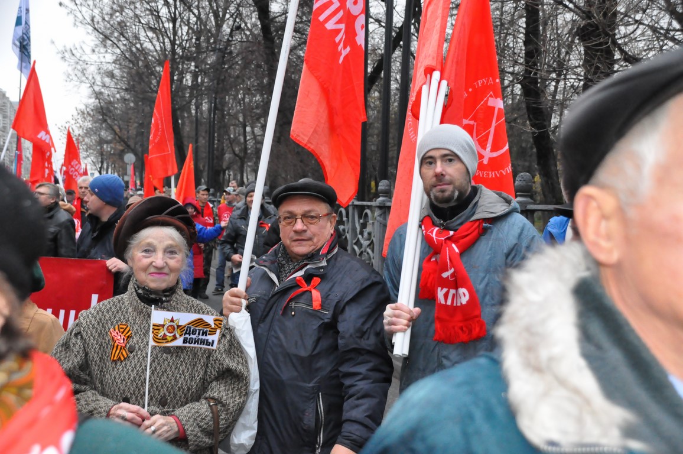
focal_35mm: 48
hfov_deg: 41.2
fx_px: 910
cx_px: 342
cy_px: 227
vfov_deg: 28.0
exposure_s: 1/100
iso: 3200
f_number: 5.6
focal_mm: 32
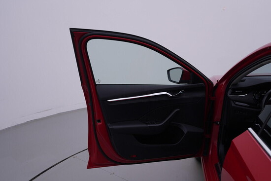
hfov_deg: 53.1
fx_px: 271
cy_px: 90
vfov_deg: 36.9
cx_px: 136
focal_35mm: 36
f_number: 4.5
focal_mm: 24
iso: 125
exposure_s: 1/100
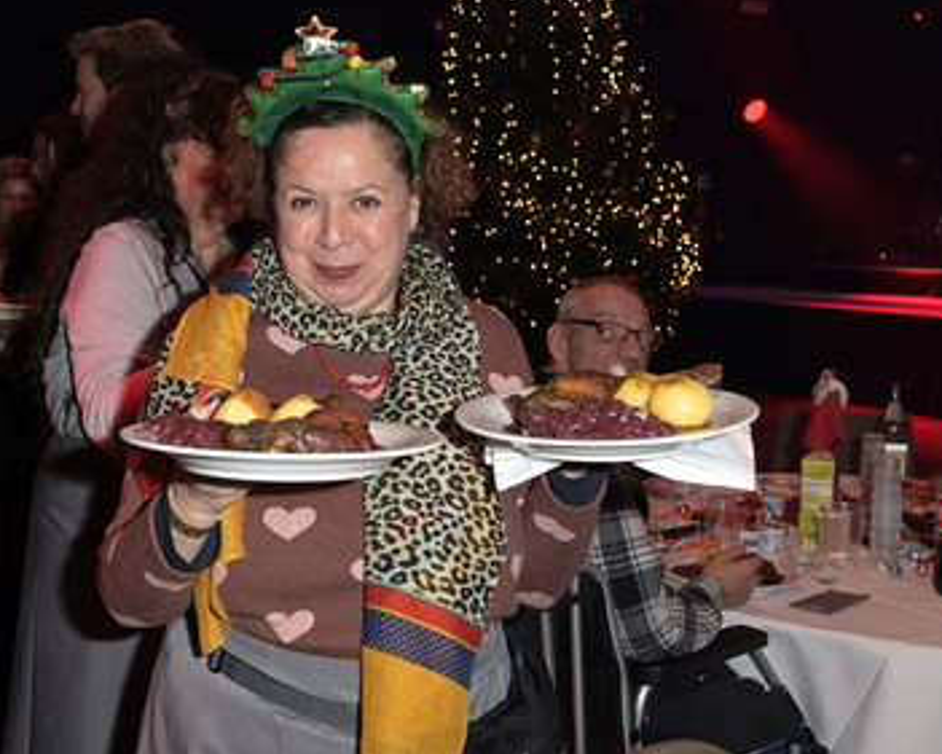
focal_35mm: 41
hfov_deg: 44.3
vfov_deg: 36.5
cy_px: 389
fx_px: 1143
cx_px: 342
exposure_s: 1/160
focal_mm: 34
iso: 2500
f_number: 5.6
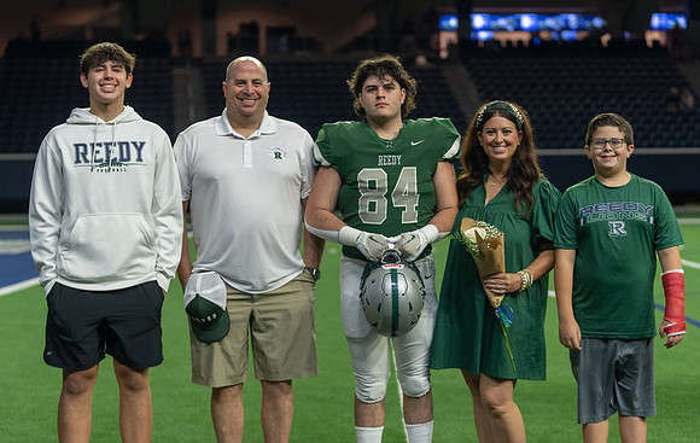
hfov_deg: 23.1
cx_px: 358
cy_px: 206
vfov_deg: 14.7
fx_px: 1713
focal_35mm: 89
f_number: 2.8
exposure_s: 1/320
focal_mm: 84
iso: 1250
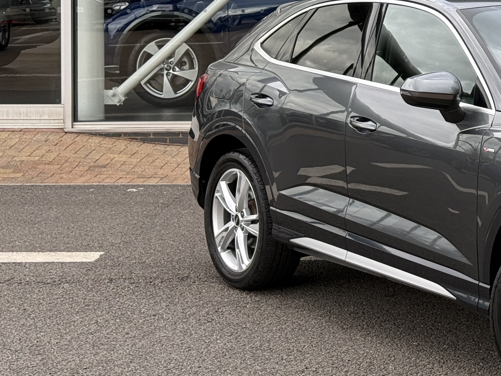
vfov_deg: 13.3
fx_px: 1592
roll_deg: +0.6
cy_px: 15
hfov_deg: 17.2
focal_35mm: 110
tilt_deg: -1.8
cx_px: 570
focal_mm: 6.76
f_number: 1.78
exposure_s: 1/663
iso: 64
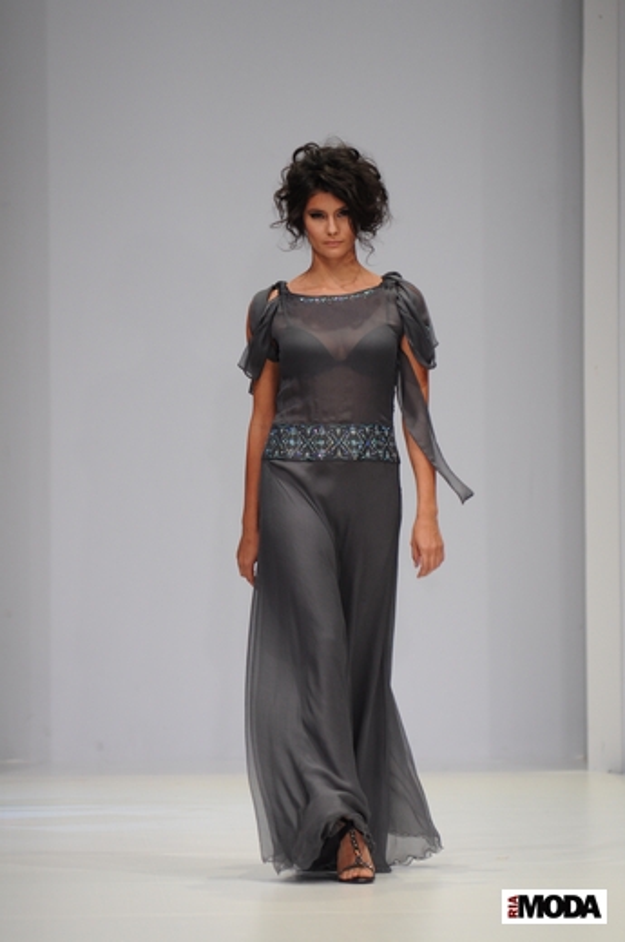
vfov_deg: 7.4
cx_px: 312
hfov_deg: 4.9
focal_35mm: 278
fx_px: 7250
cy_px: 471
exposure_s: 1/250
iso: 640
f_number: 3.5
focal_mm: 185
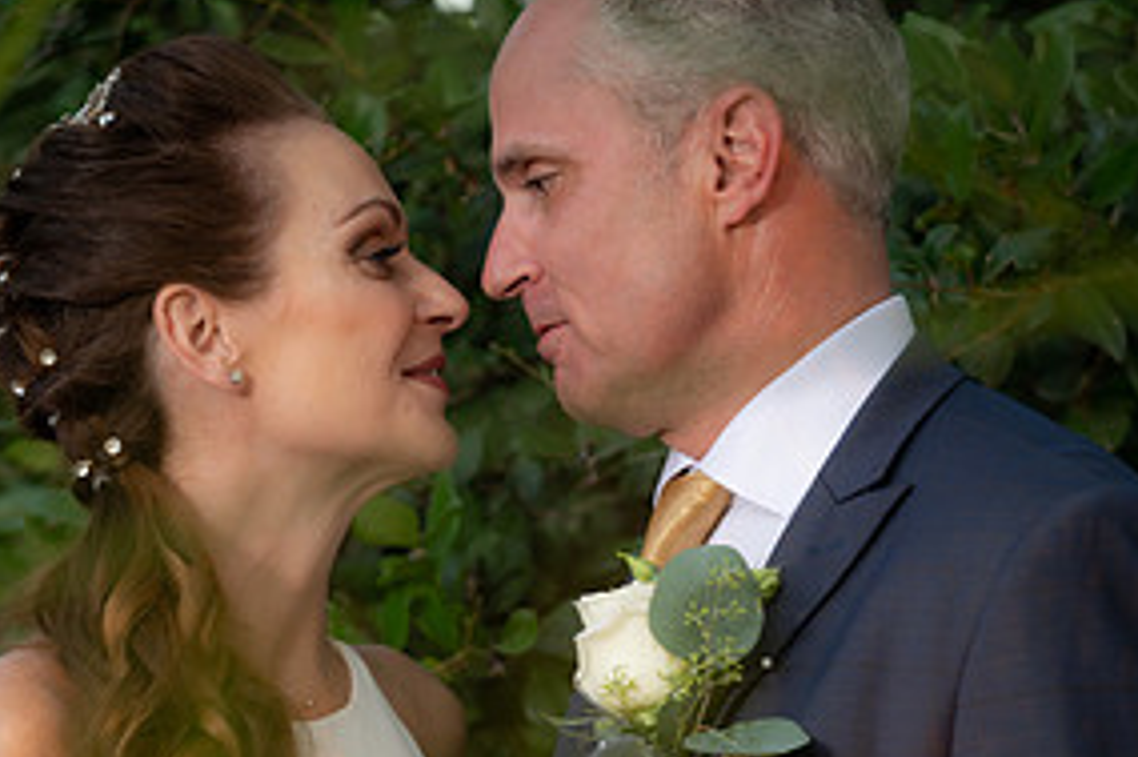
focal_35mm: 190
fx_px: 6002
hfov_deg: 10.8
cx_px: 561
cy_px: 777
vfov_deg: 7.2
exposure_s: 1/60
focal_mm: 120
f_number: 4
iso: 125
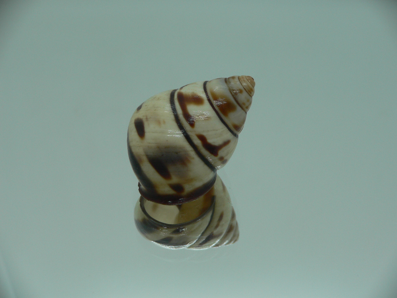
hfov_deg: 52.6
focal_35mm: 35
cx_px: 198
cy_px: 149
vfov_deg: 40.7
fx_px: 401
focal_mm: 4.6
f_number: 2.8
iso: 80
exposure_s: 1/60
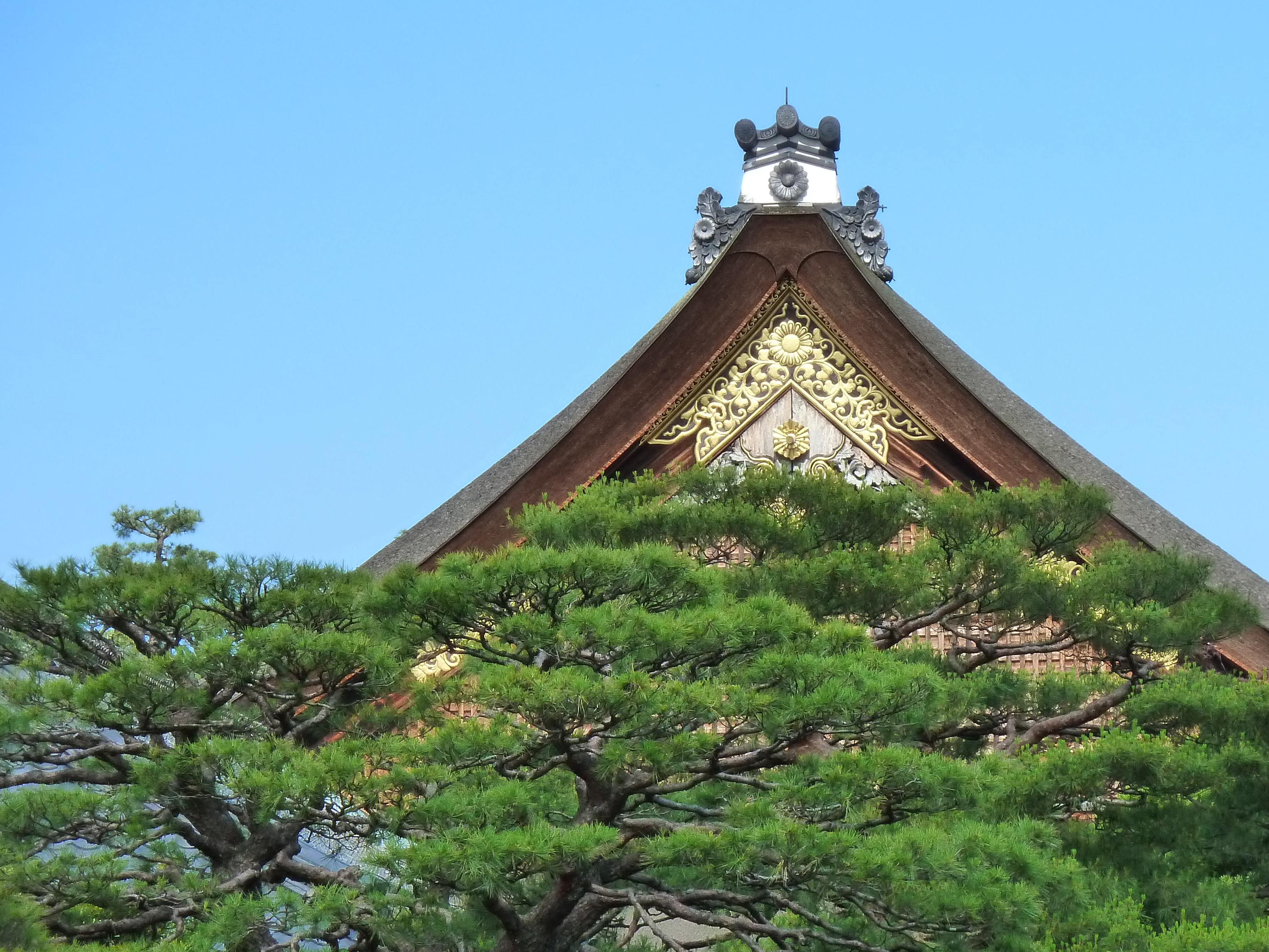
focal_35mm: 195
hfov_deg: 10.1
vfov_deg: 7.6
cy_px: 473
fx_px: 7149
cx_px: 762
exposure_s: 1/400
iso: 200
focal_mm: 25.9
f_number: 4.5
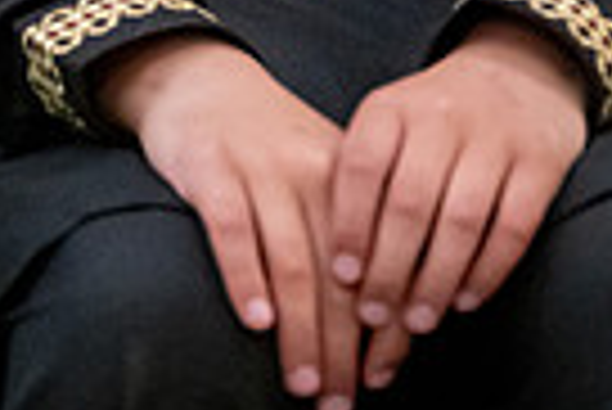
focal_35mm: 350
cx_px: 148
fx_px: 5956
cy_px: -532
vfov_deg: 3.9
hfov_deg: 5.9
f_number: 4
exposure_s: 1/160
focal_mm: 106
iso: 16000
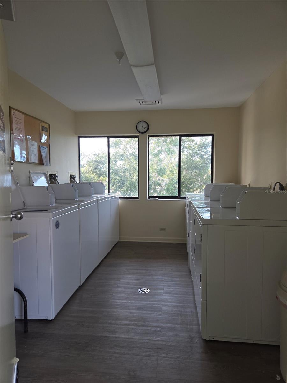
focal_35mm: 23
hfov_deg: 58.9
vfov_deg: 73.9
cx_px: 144
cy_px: 192
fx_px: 254
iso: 50
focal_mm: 5.4
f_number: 1.8
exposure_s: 1/120
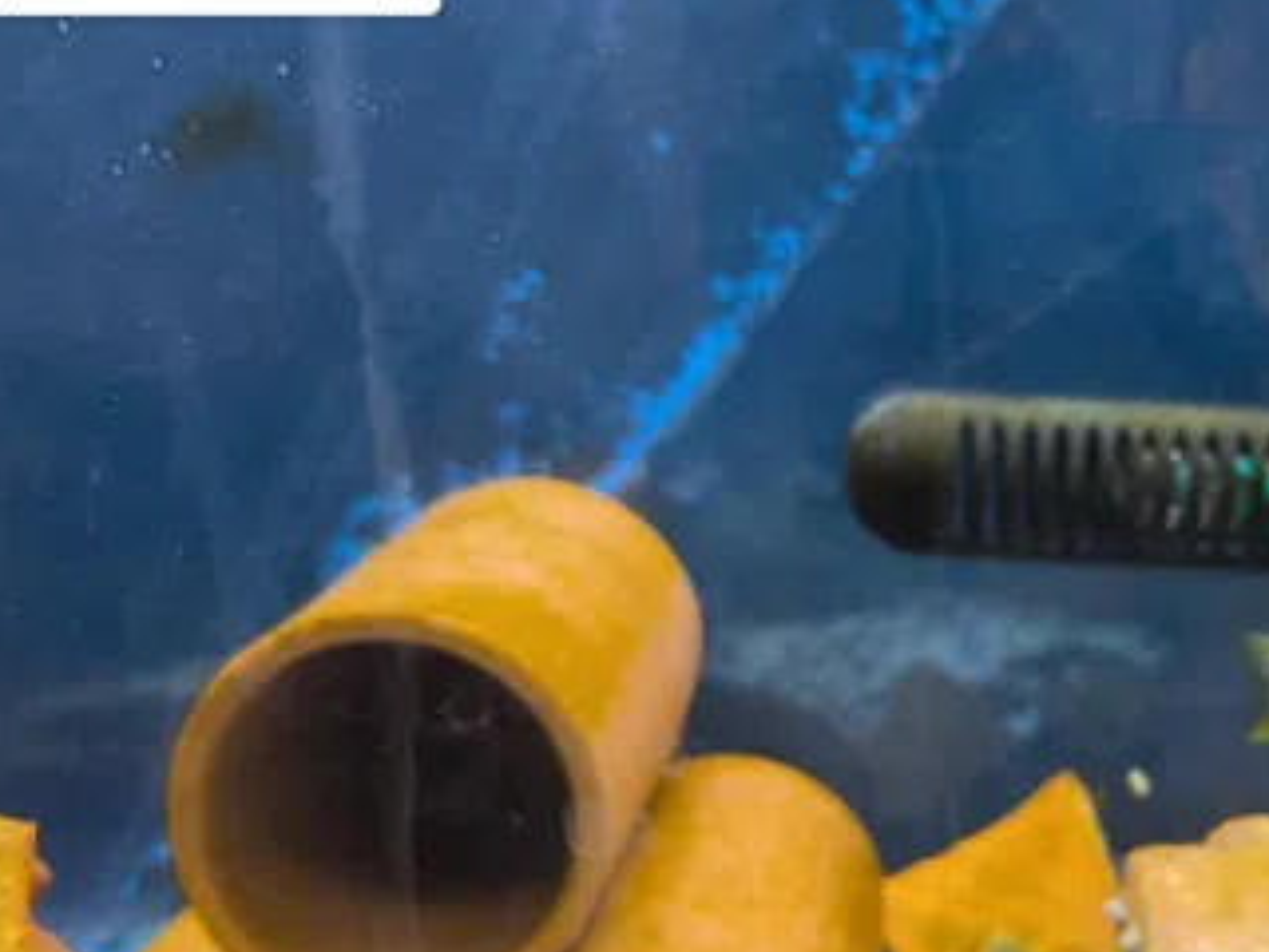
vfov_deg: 31.4
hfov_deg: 39.4
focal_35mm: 46
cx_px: 1039
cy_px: 587
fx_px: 1686
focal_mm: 6.57
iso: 250
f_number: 1.6
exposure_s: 1/50
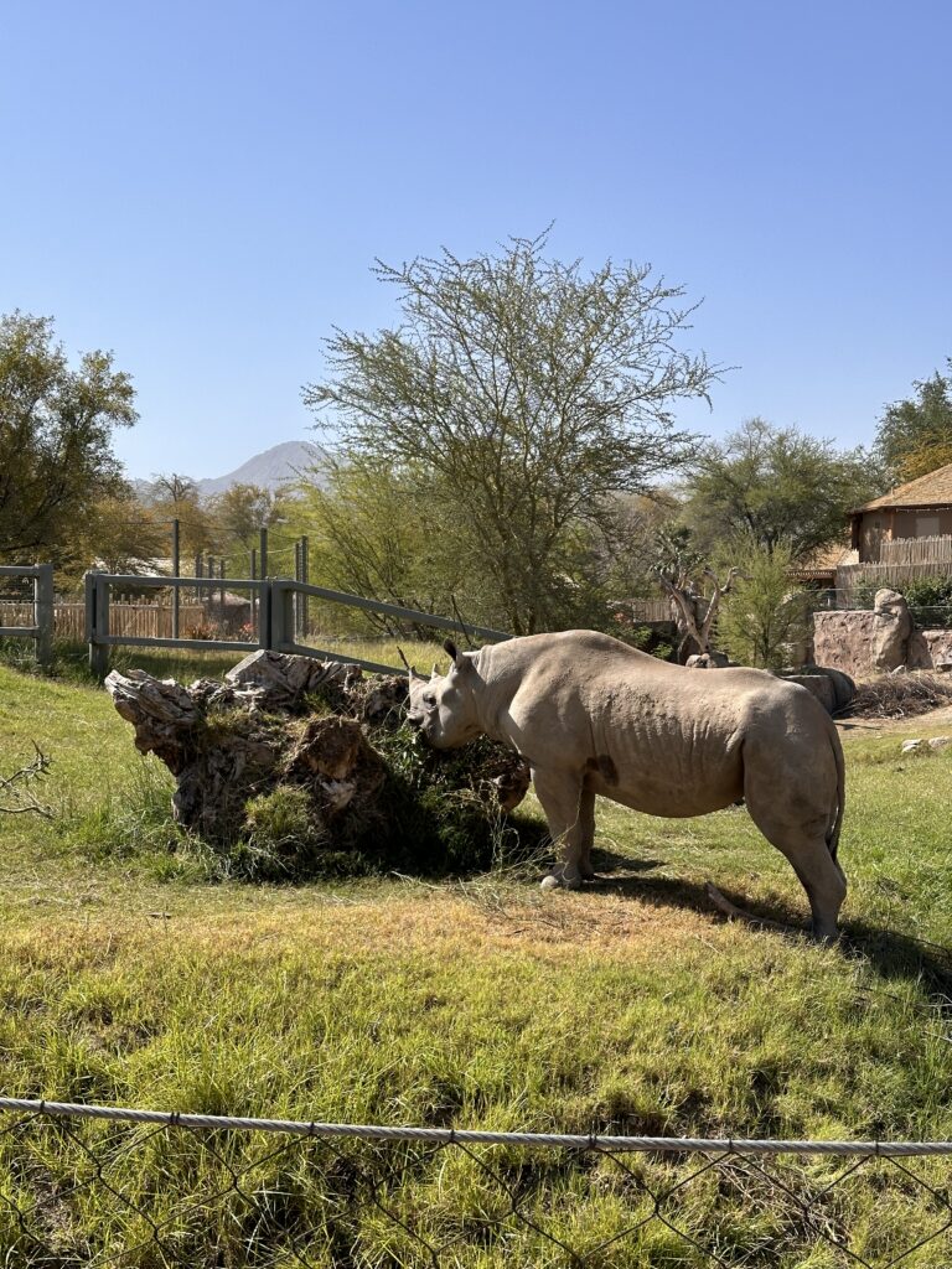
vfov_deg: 39.7
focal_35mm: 48
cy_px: 634
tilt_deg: +0.8
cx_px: 476
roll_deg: -0.2
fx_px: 1760
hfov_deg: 30.3
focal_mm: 6.86
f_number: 1.78
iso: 64
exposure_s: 1/4184
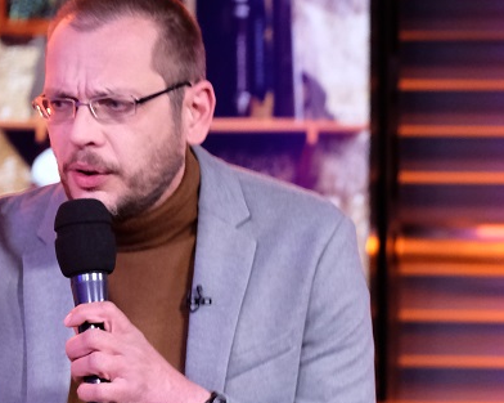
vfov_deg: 2.6
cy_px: 680
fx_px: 9003
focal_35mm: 604
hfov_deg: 3.2
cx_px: 107
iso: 2500
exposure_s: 1/60
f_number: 4
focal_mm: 140
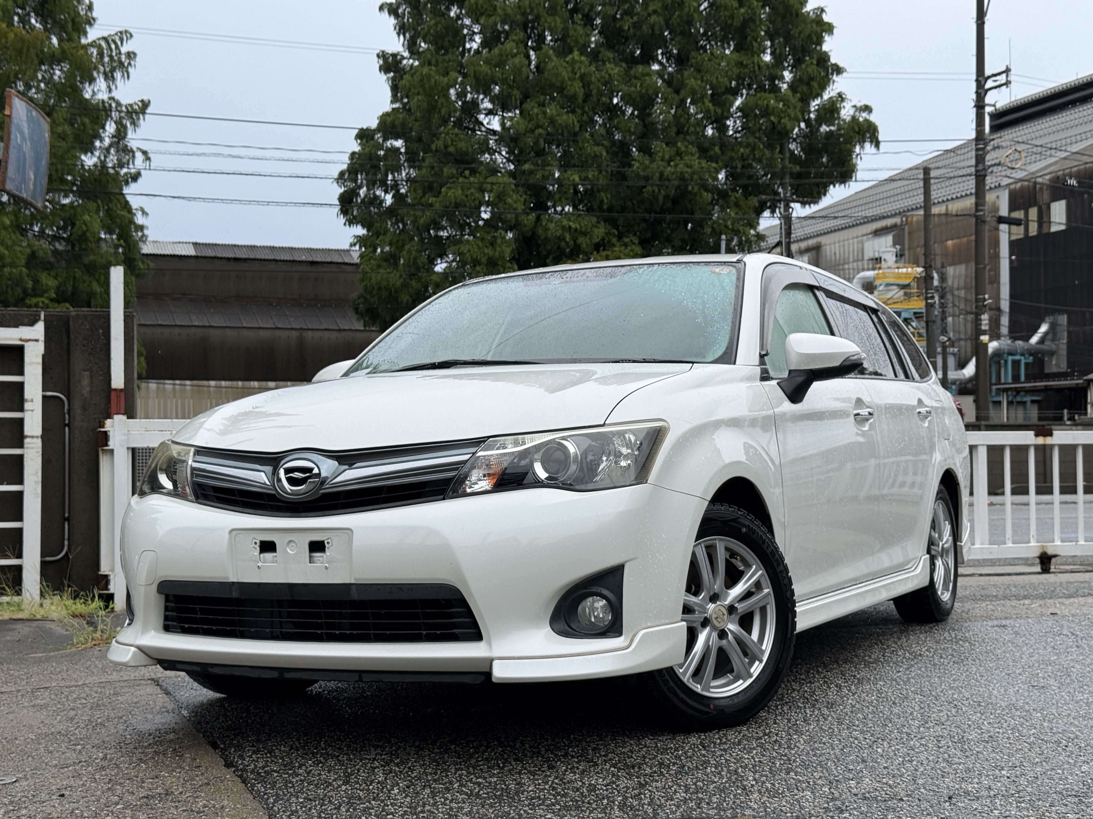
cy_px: 410
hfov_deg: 39.7
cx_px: 546
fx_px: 1516
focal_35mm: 48
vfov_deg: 30.3
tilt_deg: +2.0
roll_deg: +0.6
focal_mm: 6.76
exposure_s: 1/1403
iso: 64
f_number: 1.78
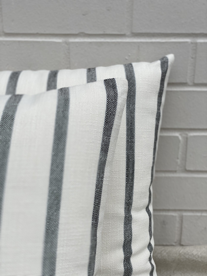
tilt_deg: -18.9
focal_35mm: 52
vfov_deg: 36.8
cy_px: 138
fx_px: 415
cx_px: 104
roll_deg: -0.3
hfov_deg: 28.0
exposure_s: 1/786
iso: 20
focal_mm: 6
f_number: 2
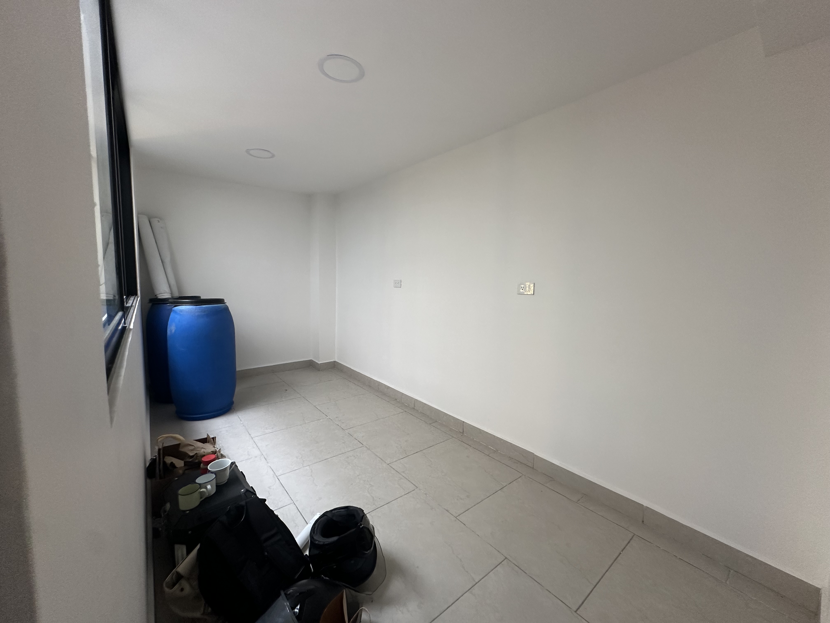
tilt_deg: -4.4
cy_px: 312
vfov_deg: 85.7
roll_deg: -2.3
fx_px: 336
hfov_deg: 102.1
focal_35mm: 14
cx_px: 415
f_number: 2.2
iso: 160
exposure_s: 1/60
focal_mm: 2.22
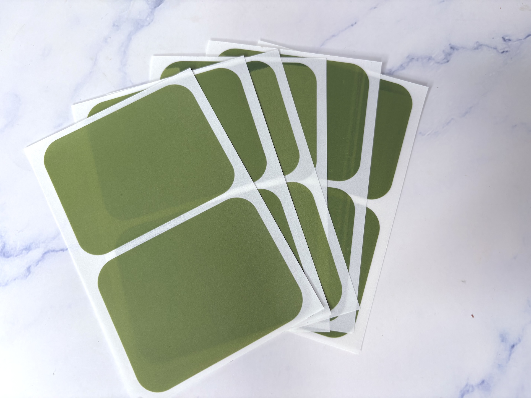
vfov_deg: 53.1
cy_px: 199
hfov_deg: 67.3
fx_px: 399
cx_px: 266
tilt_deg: -75.3
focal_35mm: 26
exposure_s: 1/122
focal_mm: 5.96
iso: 40
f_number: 1.6
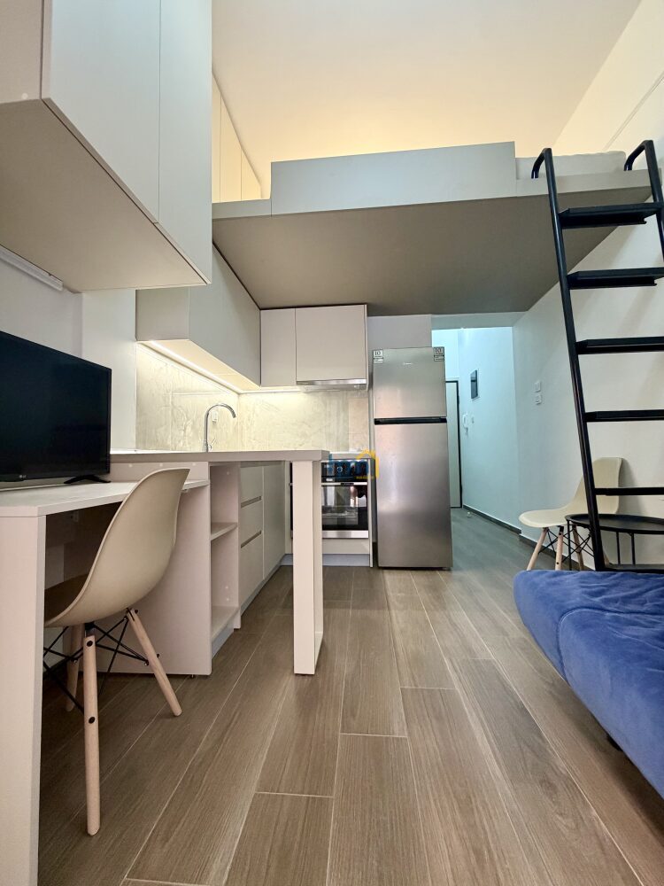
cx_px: 332
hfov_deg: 85.7
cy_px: 443
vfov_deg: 102.1
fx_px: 358
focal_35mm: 14
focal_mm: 2.22
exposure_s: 1/60
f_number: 2.2
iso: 400
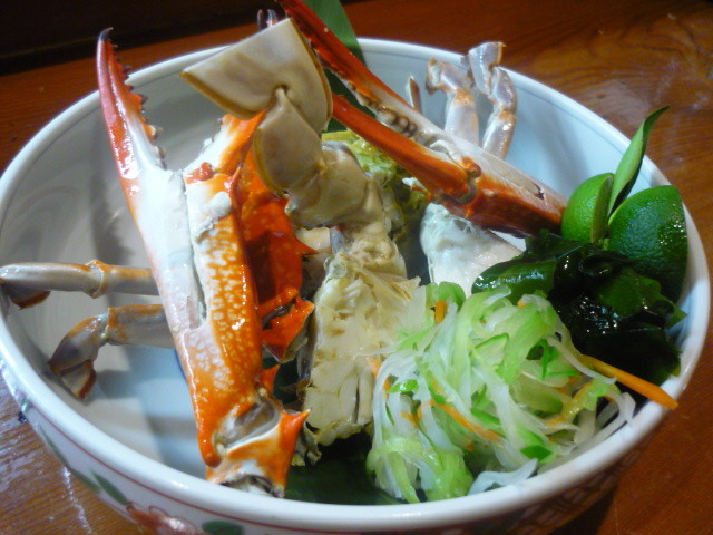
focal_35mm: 33
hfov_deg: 55.4
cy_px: 268
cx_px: 356
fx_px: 680
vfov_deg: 42.9
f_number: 2.8
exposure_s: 1/20
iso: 400
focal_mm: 5.5
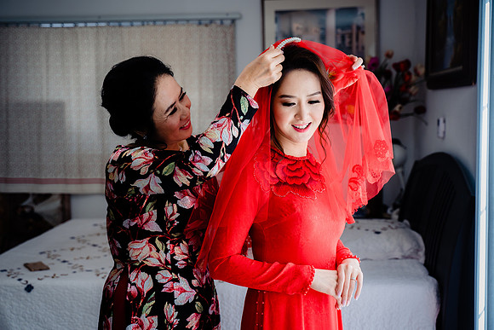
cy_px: 165
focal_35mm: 49
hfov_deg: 40.3
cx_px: 247
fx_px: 673
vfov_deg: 27.5
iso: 250
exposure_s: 1/200
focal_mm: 49
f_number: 3.5
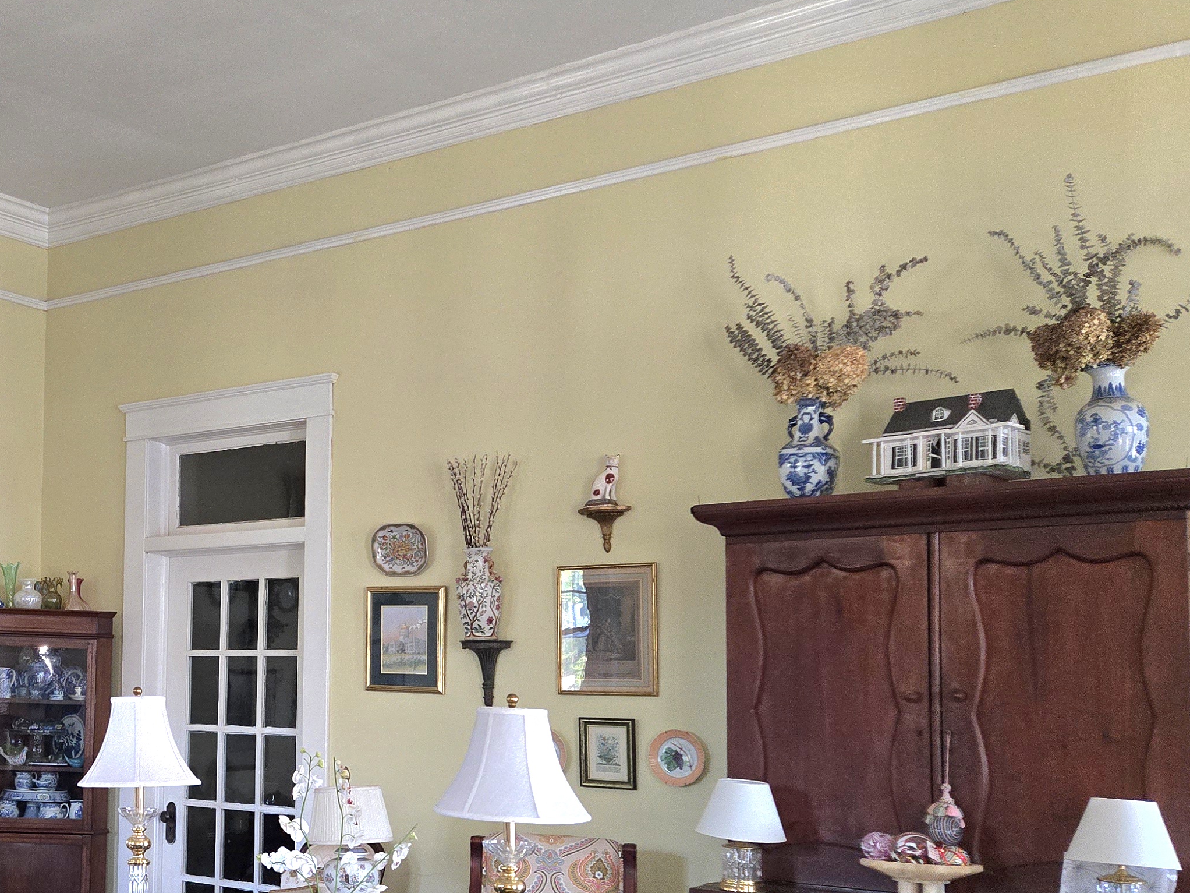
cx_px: 90
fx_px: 1547
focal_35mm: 45
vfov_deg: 31.8
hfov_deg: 38.7
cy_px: 623
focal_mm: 5.4
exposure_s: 1/120
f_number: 1.8
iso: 800
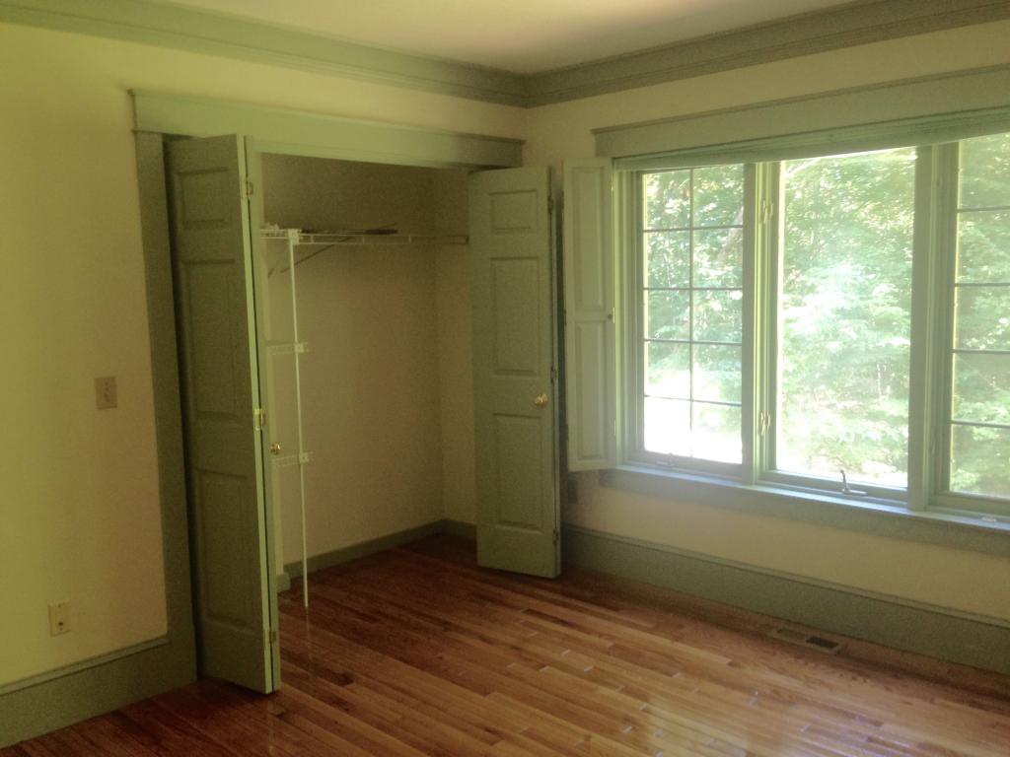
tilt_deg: -3.3
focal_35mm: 33
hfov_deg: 55.4
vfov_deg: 42.9
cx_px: 505
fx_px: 963
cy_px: 378
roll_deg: -0.3
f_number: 2.4
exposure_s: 1/20
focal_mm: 4.12
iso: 125
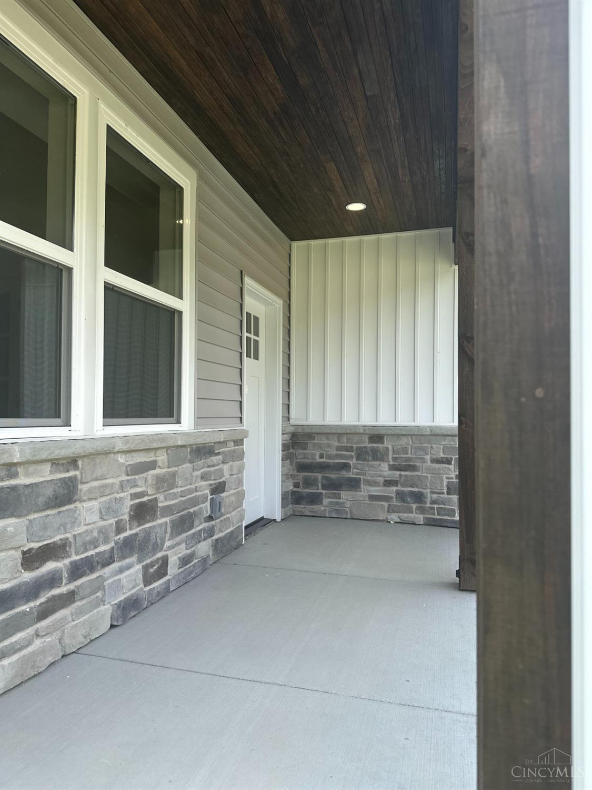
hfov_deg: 56.8
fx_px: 547
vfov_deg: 71.6
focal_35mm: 24
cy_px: 395
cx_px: 296
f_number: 1.78
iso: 80
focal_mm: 6.86
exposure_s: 1/864
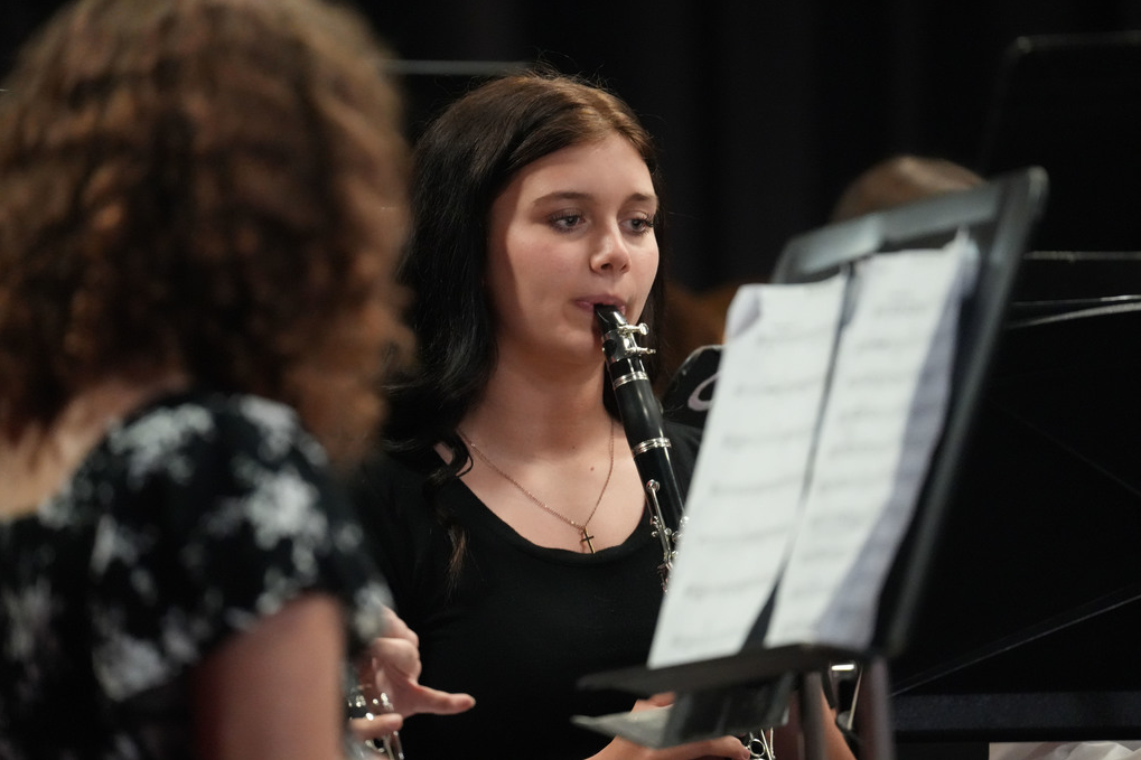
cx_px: 569
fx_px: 12738
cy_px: 379
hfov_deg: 5.1
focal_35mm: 402
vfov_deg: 3.4
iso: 12800
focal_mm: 400
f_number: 6.3
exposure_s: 1/40
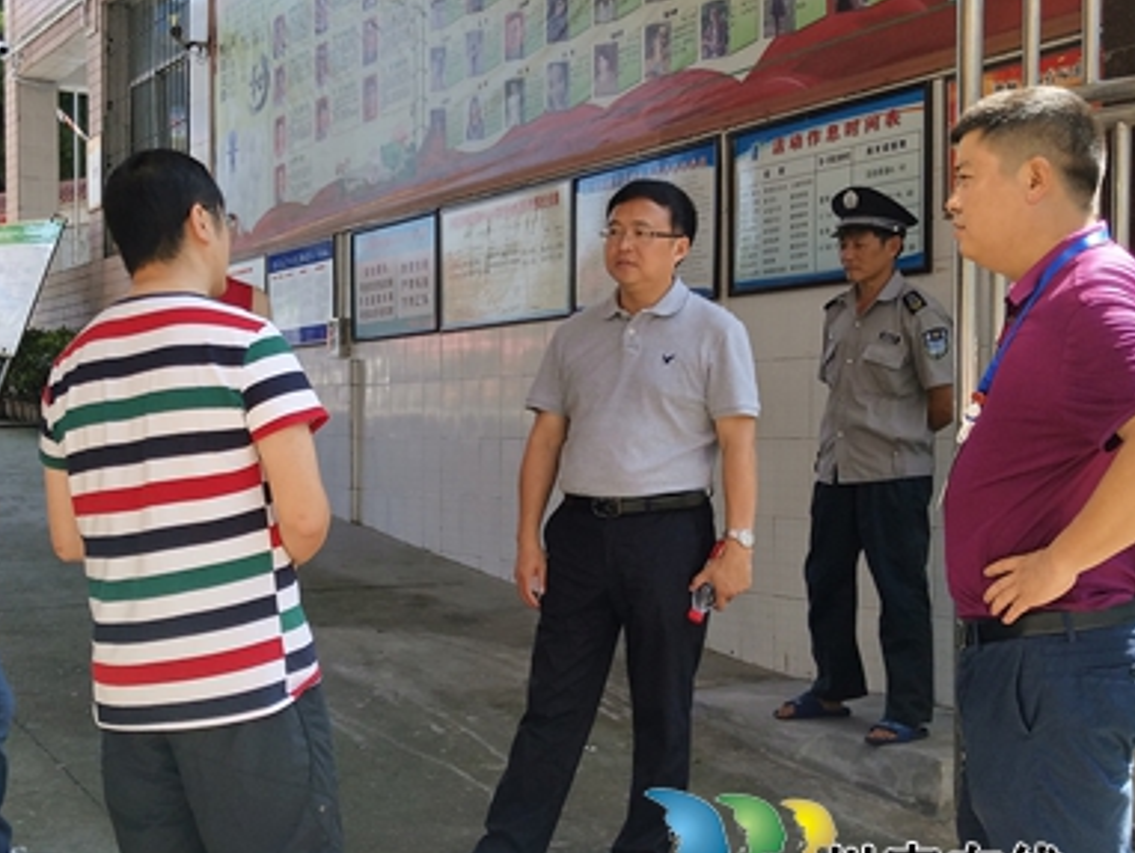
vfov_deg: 41.8
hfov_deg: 53.4
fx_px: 1116
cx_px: 440
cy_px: 468
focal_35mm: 34
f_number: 2
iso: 125
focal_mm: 3.88
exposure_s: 1/361
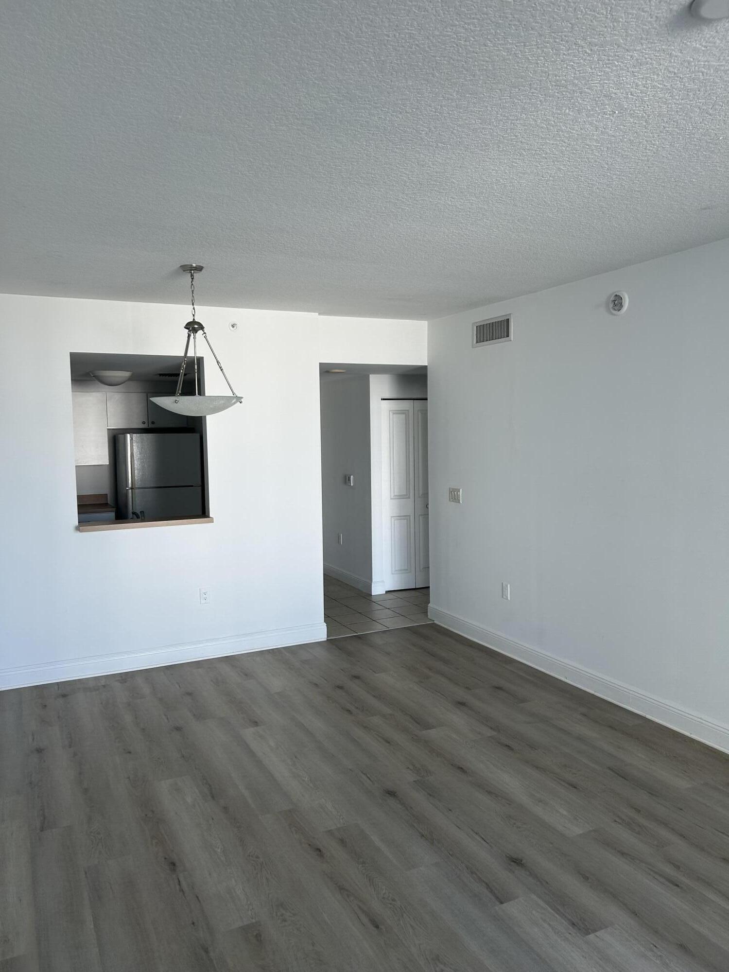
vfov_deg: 67.3
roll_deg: +0.4
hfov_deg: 53.1
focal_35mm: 26
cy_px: 486
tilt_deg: -4.6
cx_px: 364
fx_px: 730
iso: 40
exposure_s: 1/121
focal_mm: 5.7
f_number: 1.5
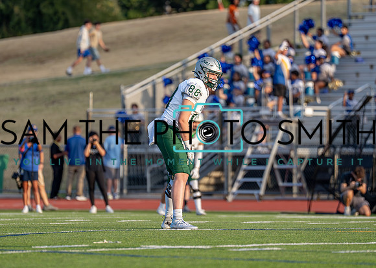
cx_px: 194
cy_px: 134
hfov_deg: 5.7
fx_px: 3759
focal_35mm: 352
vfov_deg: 4.1
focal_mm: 200
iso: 320
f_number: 2.8
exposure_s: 1/2000
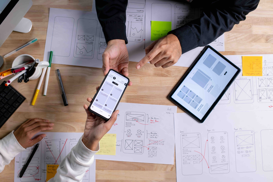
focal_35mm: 35
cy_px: 91
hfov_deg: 54.4
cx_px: 136
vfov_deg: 37.9
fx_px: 265
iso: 200
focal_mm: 35
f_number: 4.5
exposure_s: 1/50
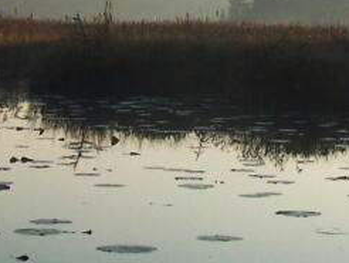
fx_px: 1595
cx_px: 379
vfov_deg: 9.3
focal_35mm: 158
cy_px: -55
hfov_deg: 12.3
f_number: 5.6
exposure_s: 1/640
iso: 80
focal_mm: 6.3
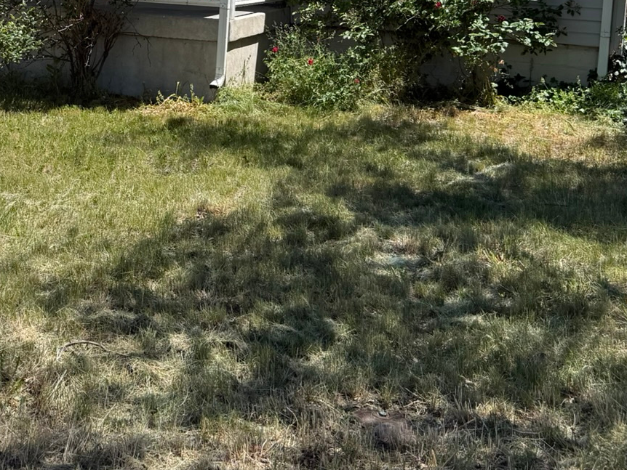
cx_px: 75
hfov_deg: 32.3
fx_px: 1033
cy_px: 37
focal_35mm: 57
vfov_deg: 24.8
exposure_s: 1/2703
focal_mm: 6.76
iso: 80
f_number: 1.78
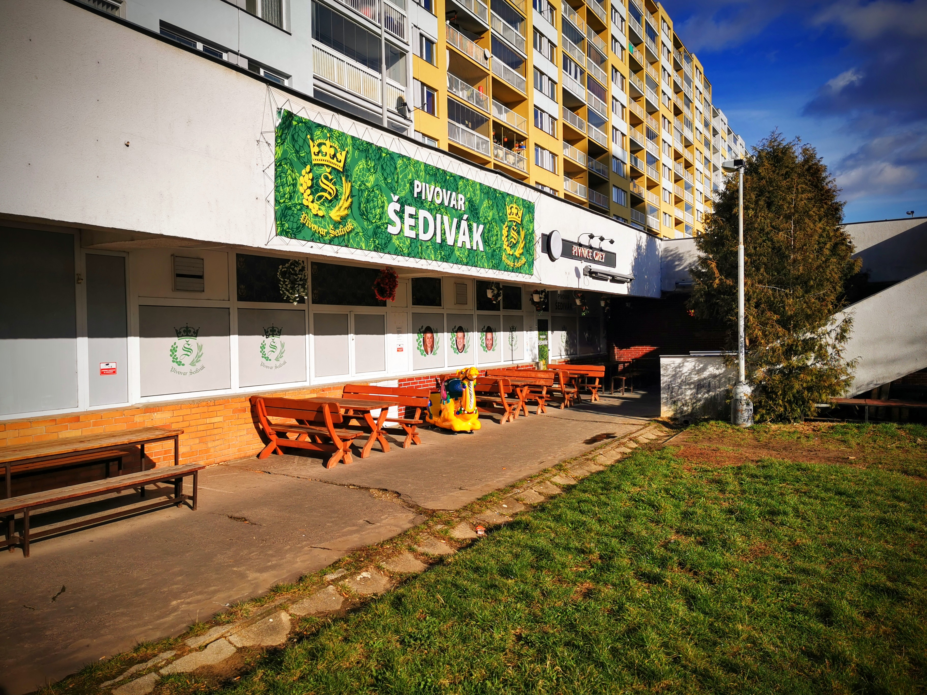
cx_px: 464
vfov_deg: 51.4
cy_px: 348
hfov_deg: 65.3
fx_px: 723
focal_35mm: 27
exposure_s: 1/5435
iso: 50
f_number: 1.6
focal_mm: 5.56
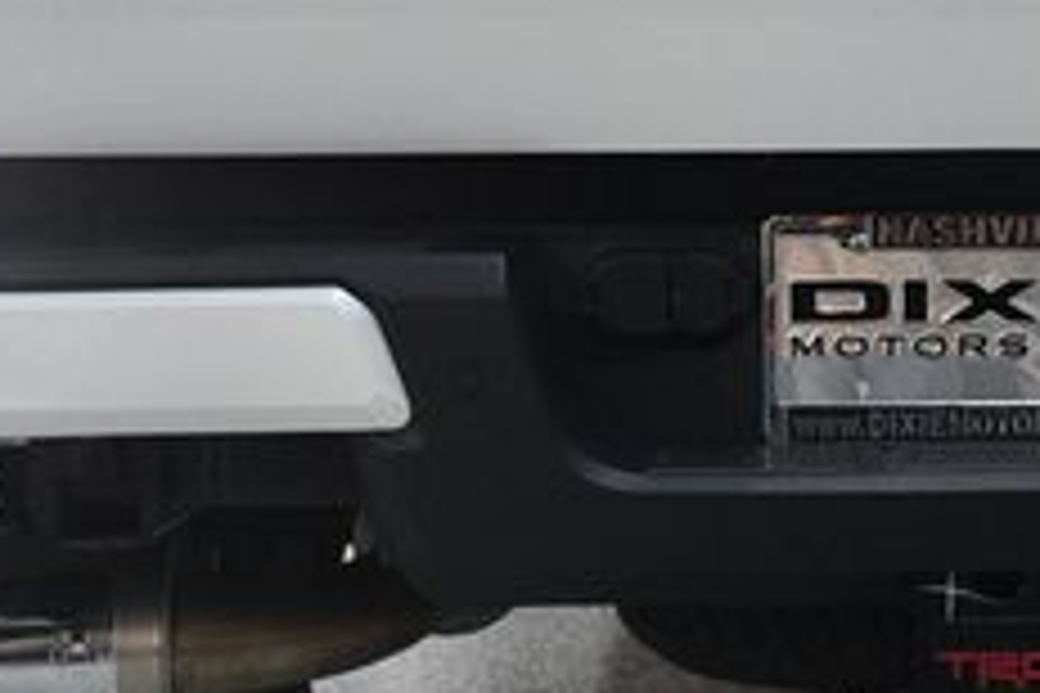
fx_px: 3120
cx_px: 945
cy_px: 90
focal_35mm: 108
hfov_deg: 18.6
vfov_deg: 12.6
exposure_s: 1/125
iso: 1400
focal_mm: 26
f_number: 3.8
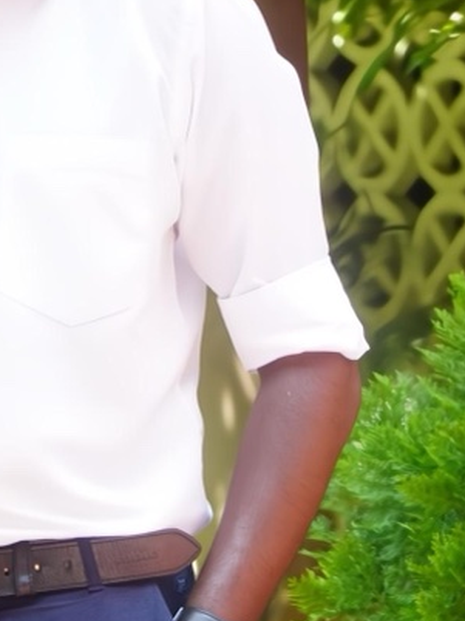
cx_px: -13
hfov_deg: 4.9
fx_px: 5472
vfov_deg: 6.5
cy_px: 212
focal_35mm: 305
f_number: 5
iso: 400
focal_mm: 85
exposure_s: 1/125
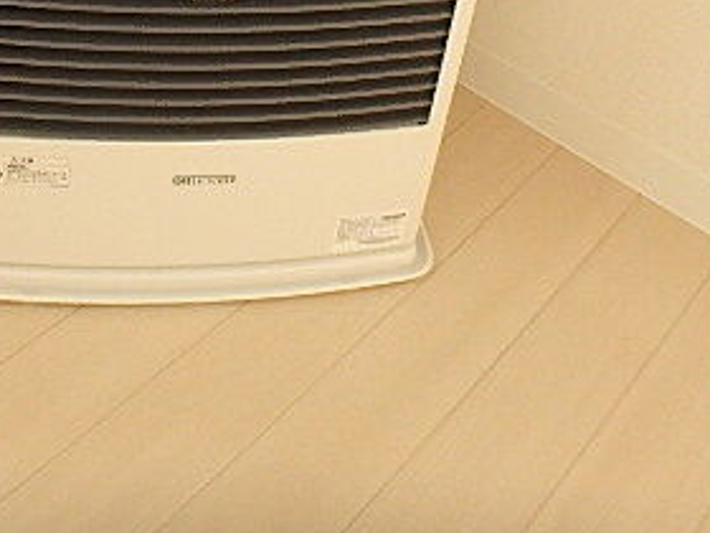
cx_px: 213
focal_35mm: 48
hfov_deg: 39.0
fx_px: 985
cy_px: -69
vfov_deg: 27.4
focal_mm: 3.7
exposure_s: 1/15
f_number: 3.5
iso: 800
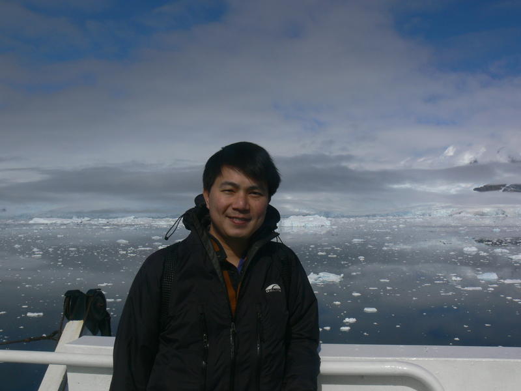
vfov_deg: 40.7
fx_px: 527
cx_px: 260
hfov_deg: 52.6
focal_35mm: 35
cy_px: 196
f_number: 8
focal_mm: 7.4
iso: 80
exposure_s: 1/800
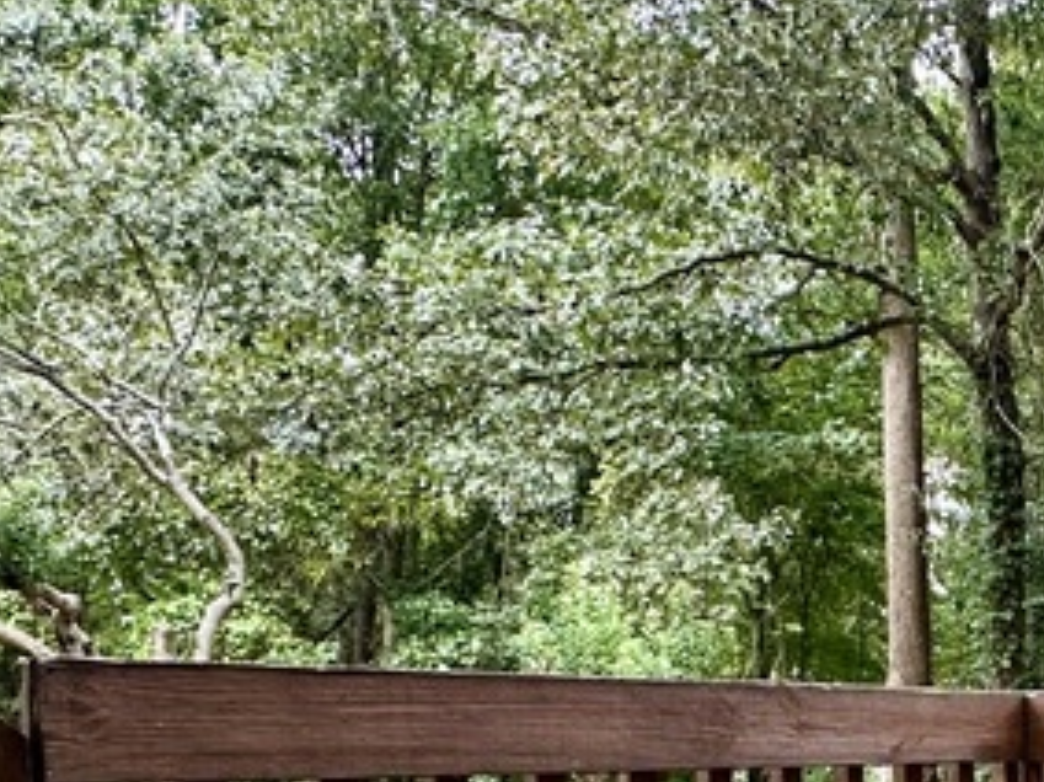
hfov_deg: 53.6
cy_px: 764
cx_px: 740
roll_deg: +0.5
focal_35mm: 33
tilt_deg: -2.1
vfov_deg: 38.6
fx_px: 995
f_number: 2.2
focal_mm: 2.22
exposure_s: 1/99
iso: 250
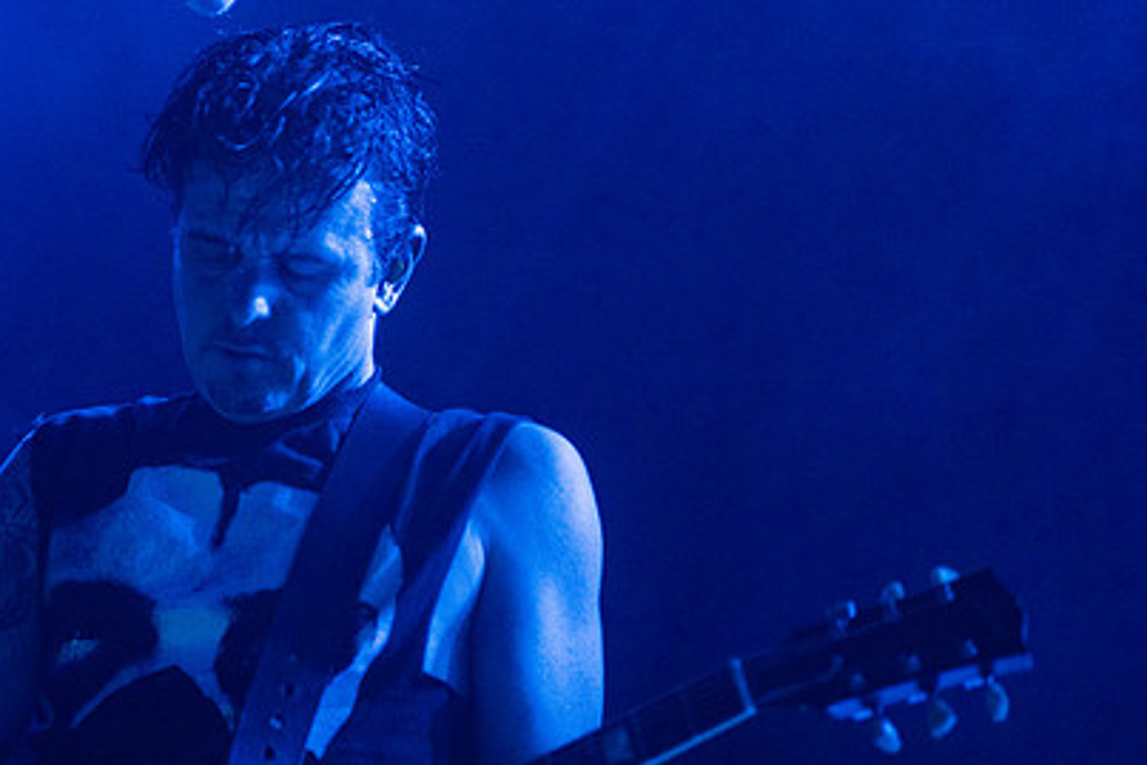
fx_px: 3665
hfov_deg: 17.7
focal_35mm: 115
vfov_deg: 11.9
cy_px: 505
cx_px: 356
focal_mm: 80
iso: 3200
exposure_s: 1/80
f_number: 3.2
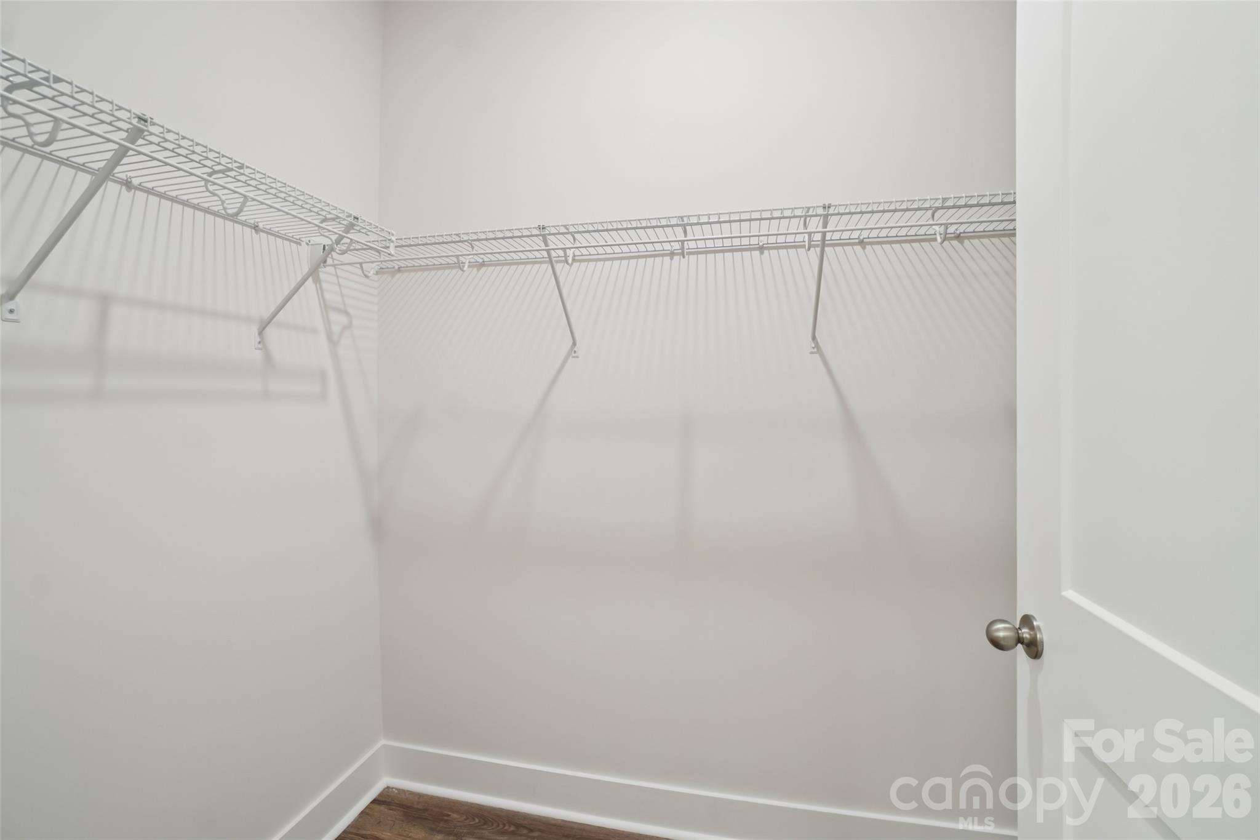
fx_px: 525
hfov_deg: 100.4
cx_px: 630
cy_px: 420
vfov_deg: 77.3
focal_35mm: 15
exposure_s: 1/15
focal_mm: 10
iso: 400
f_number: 8
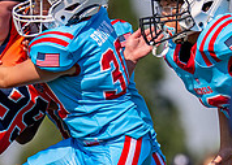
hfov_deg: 1.6
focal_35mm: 1246
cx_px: 79
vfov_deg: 1.2
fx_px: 8207
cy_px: 145
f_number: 2.8
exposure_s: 1/4000
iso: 125
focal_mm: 200
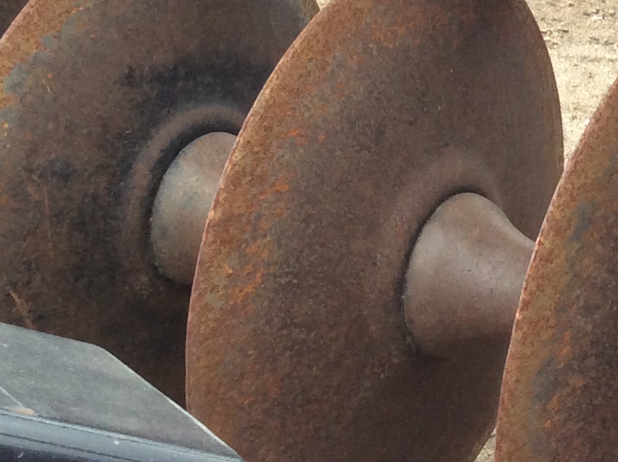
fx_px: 1908
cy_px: -77
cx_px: 590
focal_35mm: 107
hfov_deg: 18.0
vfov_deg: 13.5
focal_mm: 3.3
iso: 64
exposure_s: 1/120
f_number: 2.4
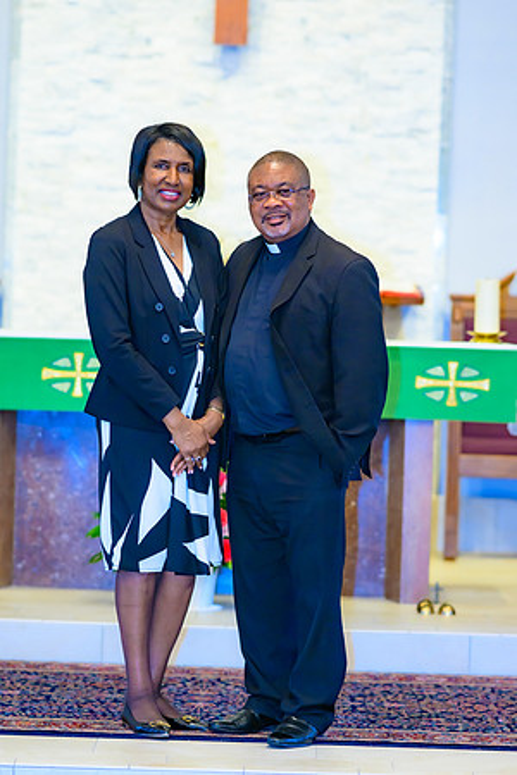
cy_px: 388
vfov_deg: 13.1
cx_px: 258
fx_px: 3382
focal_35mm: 157
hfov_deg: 8.7
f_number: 2
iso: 500
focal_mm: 105
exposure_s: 1/80
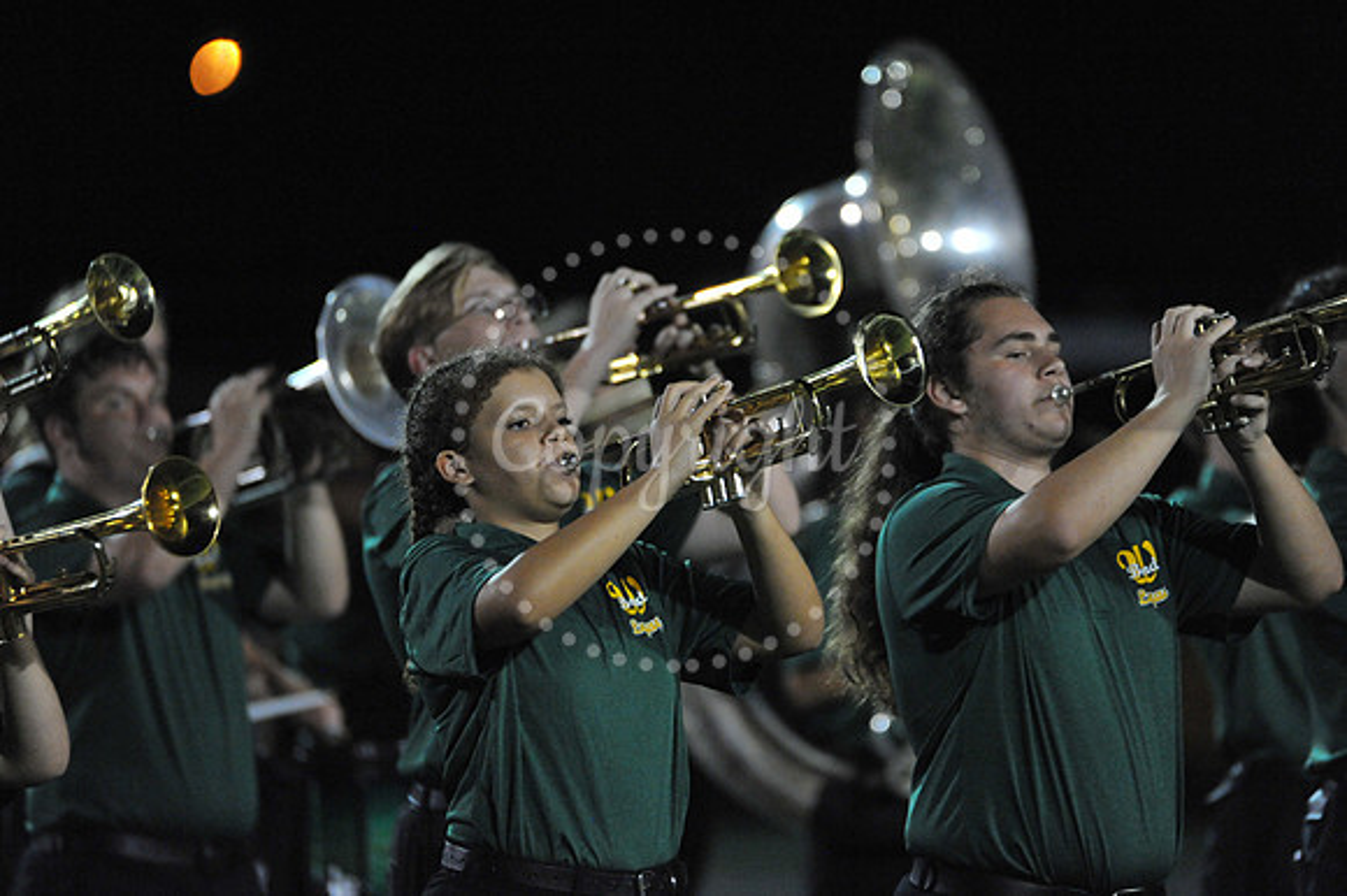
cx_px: 674
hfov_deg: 3.4
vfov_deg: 2.3
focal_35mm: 600
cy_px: 448
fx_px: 22436
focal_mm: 600
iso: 6400
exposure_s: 1/200
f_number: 6.3
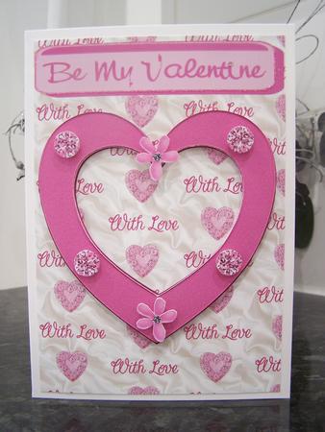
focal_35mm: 38
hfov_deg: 37.8
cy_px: 216
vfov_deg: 49.0
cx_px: 162
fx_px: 475
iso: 140
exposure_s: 1/8
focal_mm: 6.3
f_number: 2.8
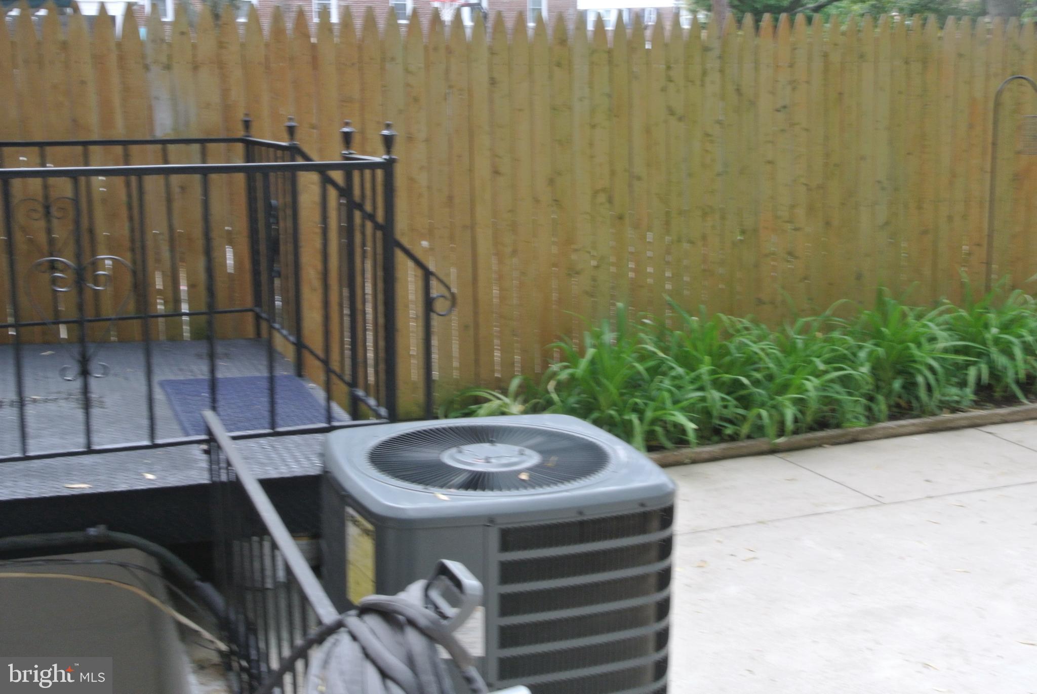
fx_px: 1298
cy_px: 347
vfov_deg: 29.9
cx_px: 518
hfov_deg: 43.6
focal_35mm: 45
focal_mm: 16.9
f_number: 4.5
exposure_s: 1/40
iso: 400
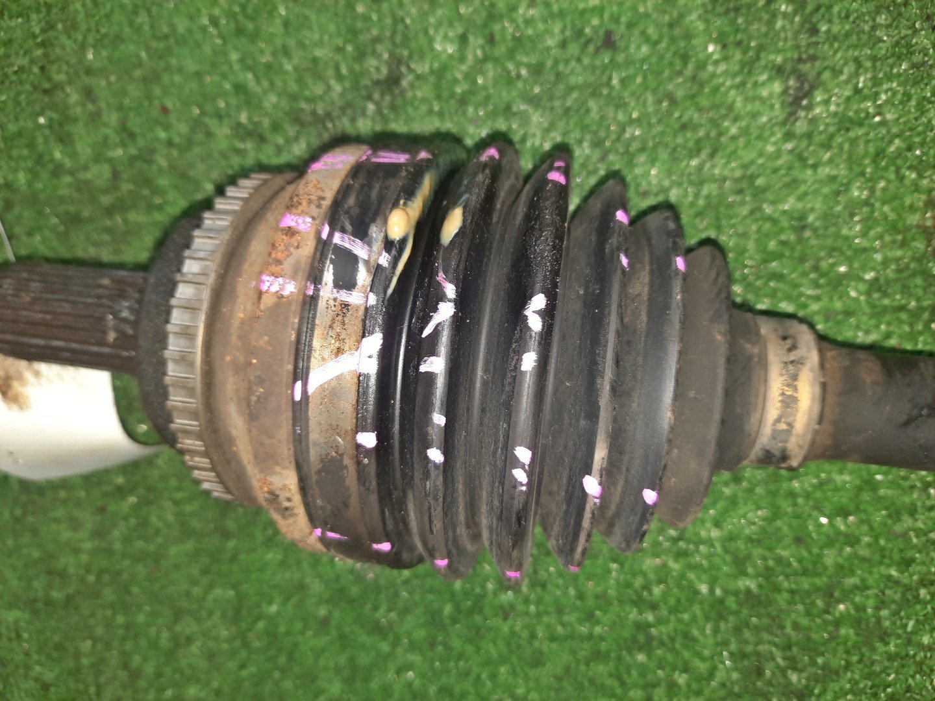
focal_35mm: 25
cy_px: 350
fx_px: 675
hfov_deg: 69.4
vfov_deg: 54.9
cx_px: 468
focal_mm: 4.6
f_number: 2
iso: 298
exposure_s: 1/33
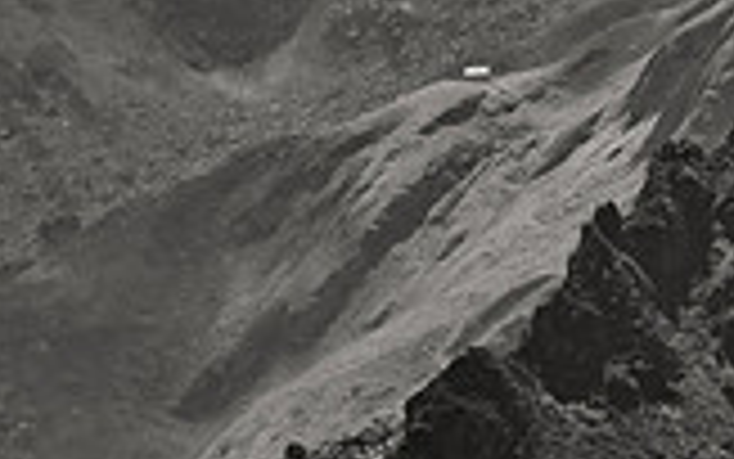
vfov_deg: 2.5
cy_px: -362
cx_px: 946
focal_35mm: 517
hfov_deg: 4.1
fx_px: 10342
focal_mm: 95
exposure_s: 1/90
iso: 200
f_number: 13
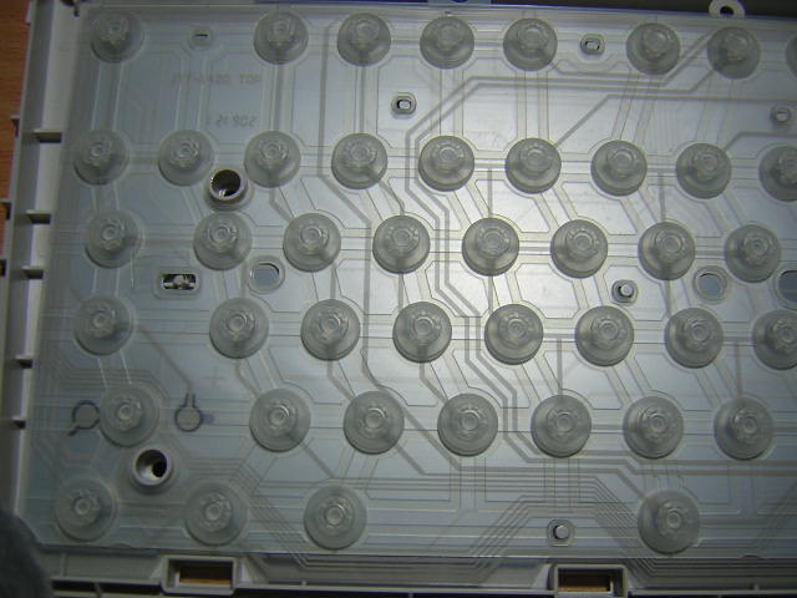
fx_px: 829
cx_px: 398
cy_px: 299
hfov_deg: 51.4
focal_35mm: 36
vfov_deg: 39.7
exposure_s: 1/22.3
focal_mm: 4.7
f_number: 2.6
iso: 100
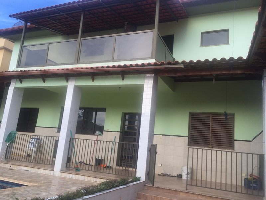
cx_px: 133
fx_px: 223
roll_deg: -6.4
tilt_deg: +9.1
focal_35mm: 29
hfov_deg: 61.7
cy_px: 100
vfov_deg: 48.2
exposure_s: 1/542
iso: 32
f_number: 2.2
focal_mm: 4.15
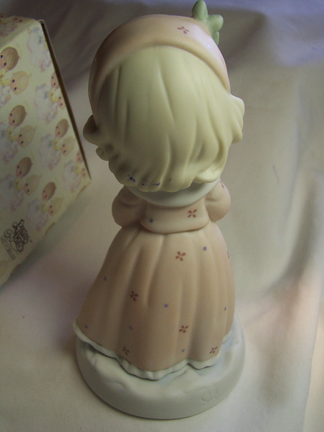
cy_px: 216
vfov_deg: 50.1
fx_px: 462
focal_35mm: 37
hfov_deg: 38.7
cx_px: 162
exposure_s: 1/125
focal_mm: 5.6
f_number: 2.8
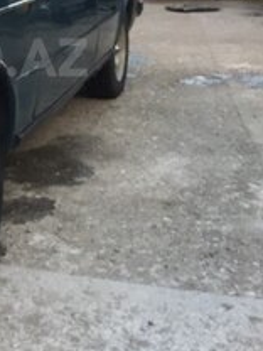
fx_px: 699
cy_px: 57
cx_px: -42
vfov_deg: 27.5
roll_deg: +0.5
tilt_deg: -8.3
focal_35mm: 69
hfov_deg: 20.1
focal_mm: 4.15
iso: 50
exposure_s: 1/33
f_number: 2.2
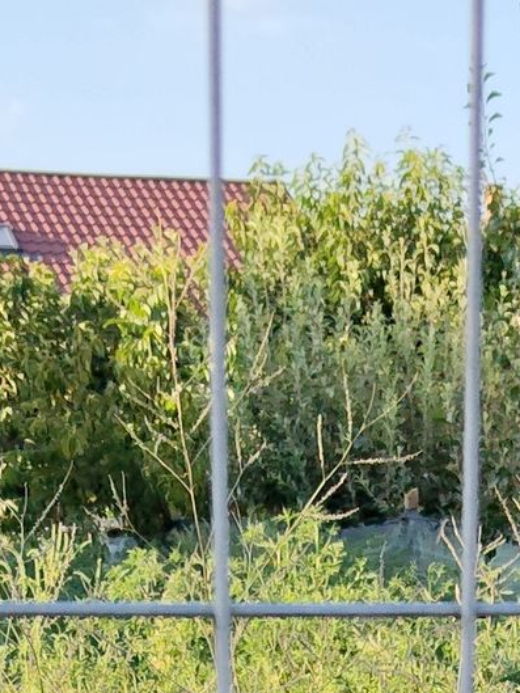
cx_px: 406
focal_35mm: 121
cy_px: 1412
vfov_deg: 13.7
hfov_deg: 12.2
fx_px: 2423
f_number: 1.7
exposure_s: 1/399
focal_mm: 5.24
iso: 52
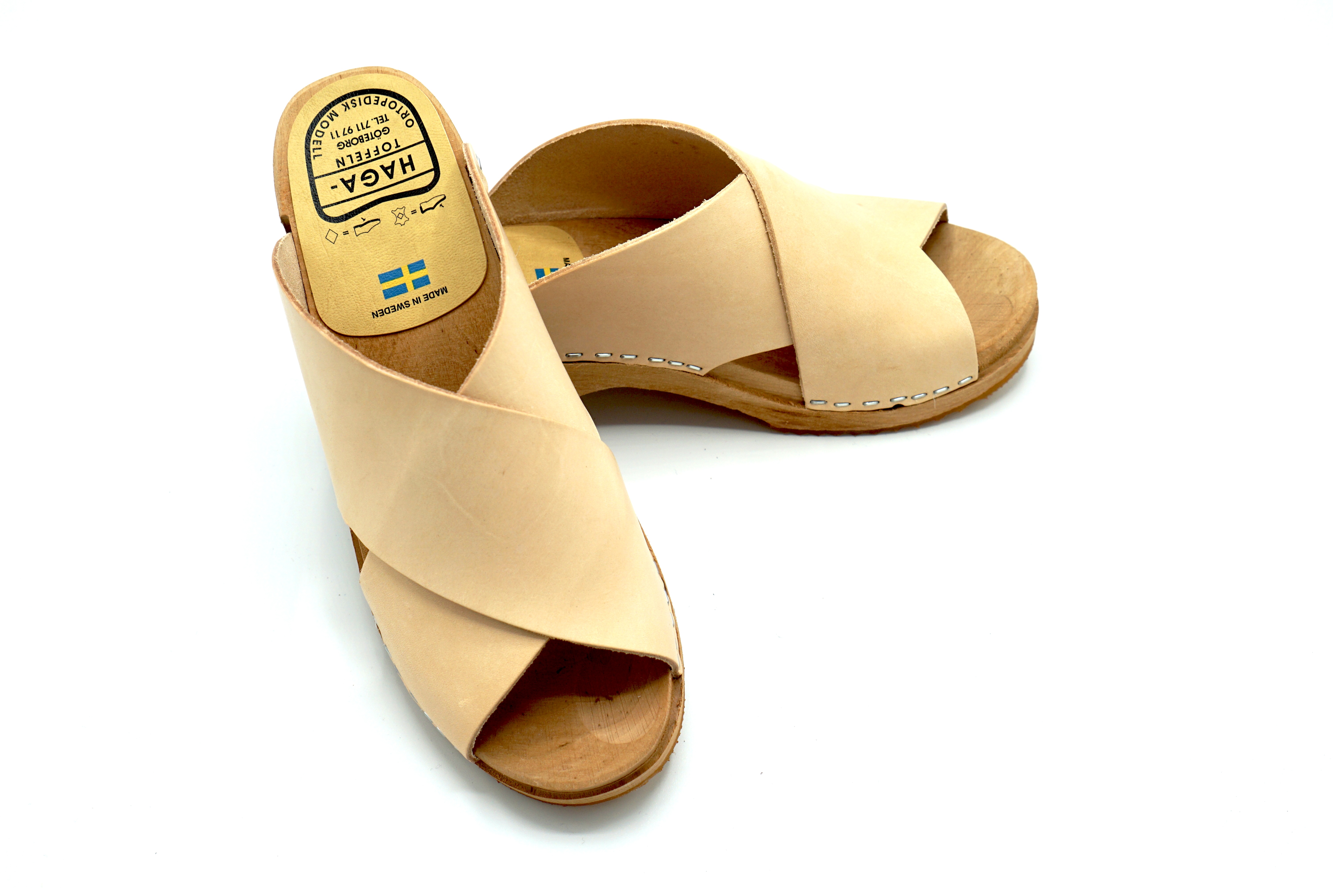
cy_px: 444
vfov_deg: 25.8
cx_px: 666
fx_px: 1944
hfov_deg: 37.9
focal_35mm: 52
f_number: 6.3
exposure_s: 1/200
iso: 100
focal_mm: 35
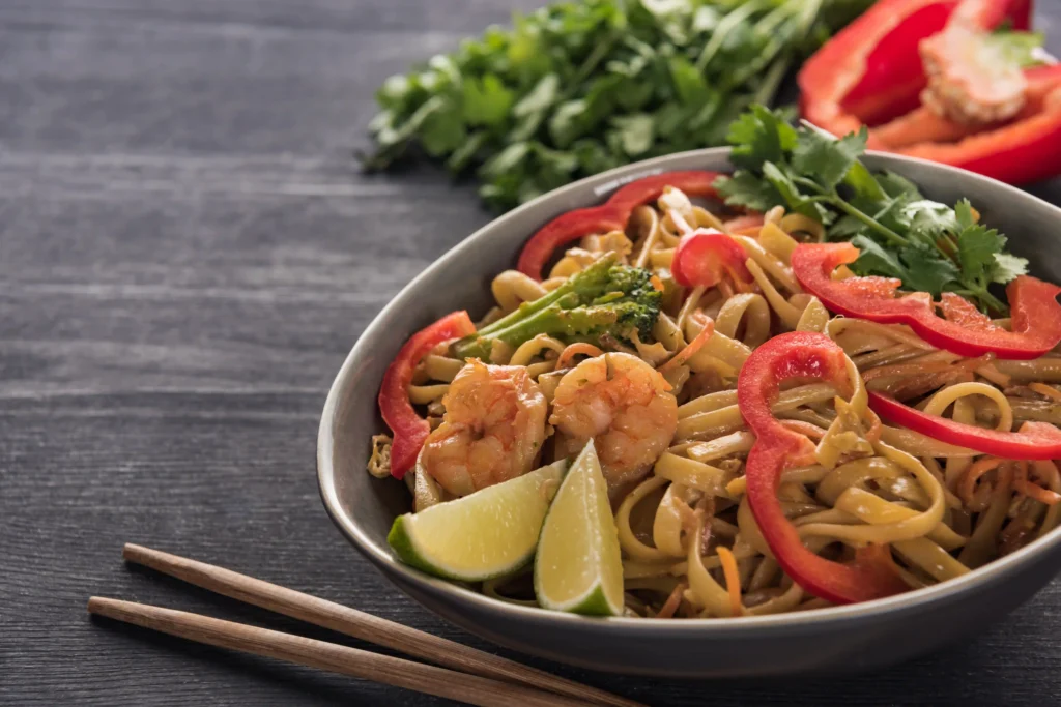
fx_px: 2063
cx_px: 530
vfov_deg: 19.5
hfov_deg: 28.8
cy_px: 354
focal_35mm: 70
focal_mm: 70
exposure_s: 1/160
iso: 125
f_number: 9
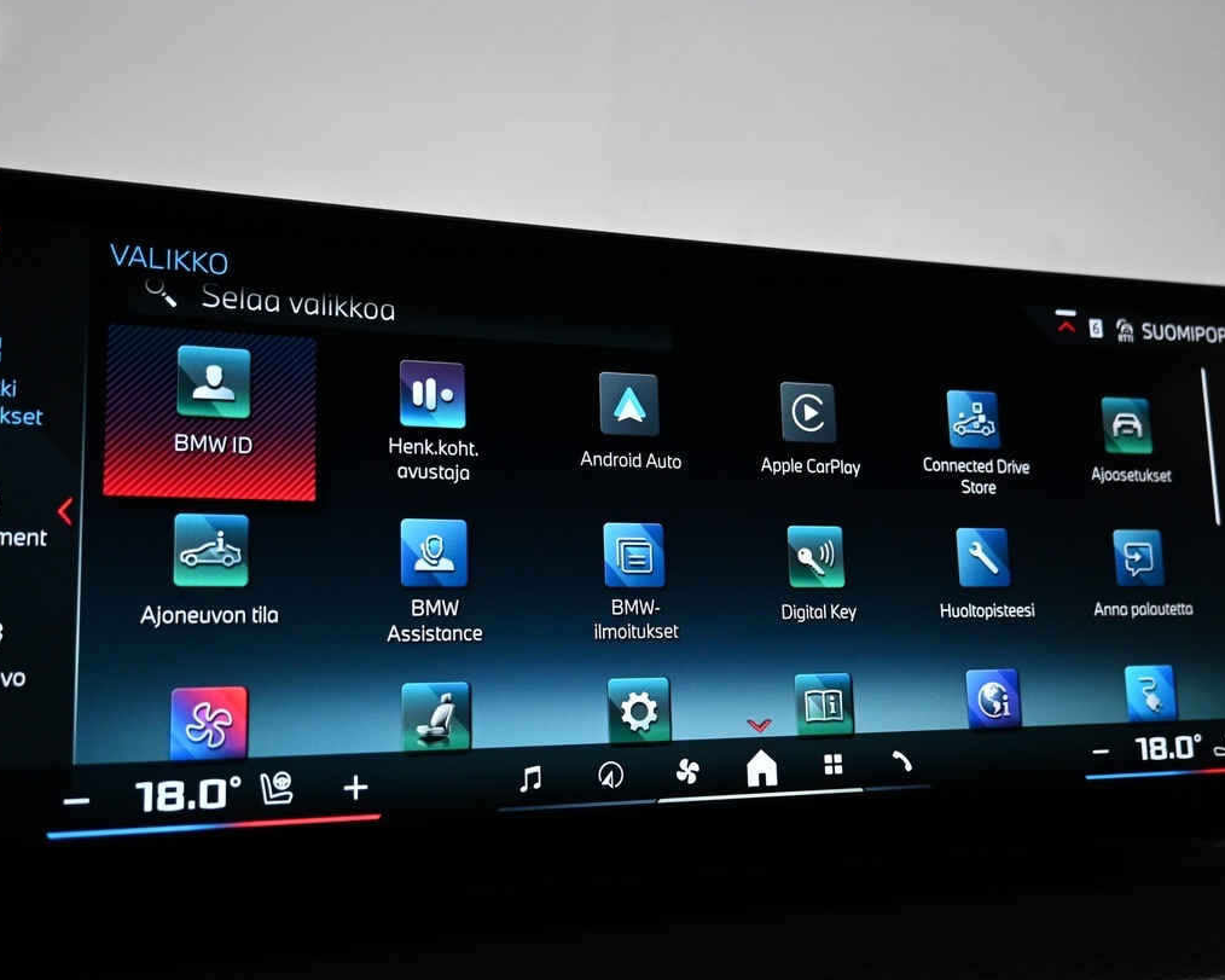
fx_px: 1305
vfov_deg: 41.1
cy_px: 494
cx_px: 575
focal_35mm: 36
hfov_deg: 50.3
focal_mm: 16
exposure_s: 1/250
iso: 1600
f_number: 3.5
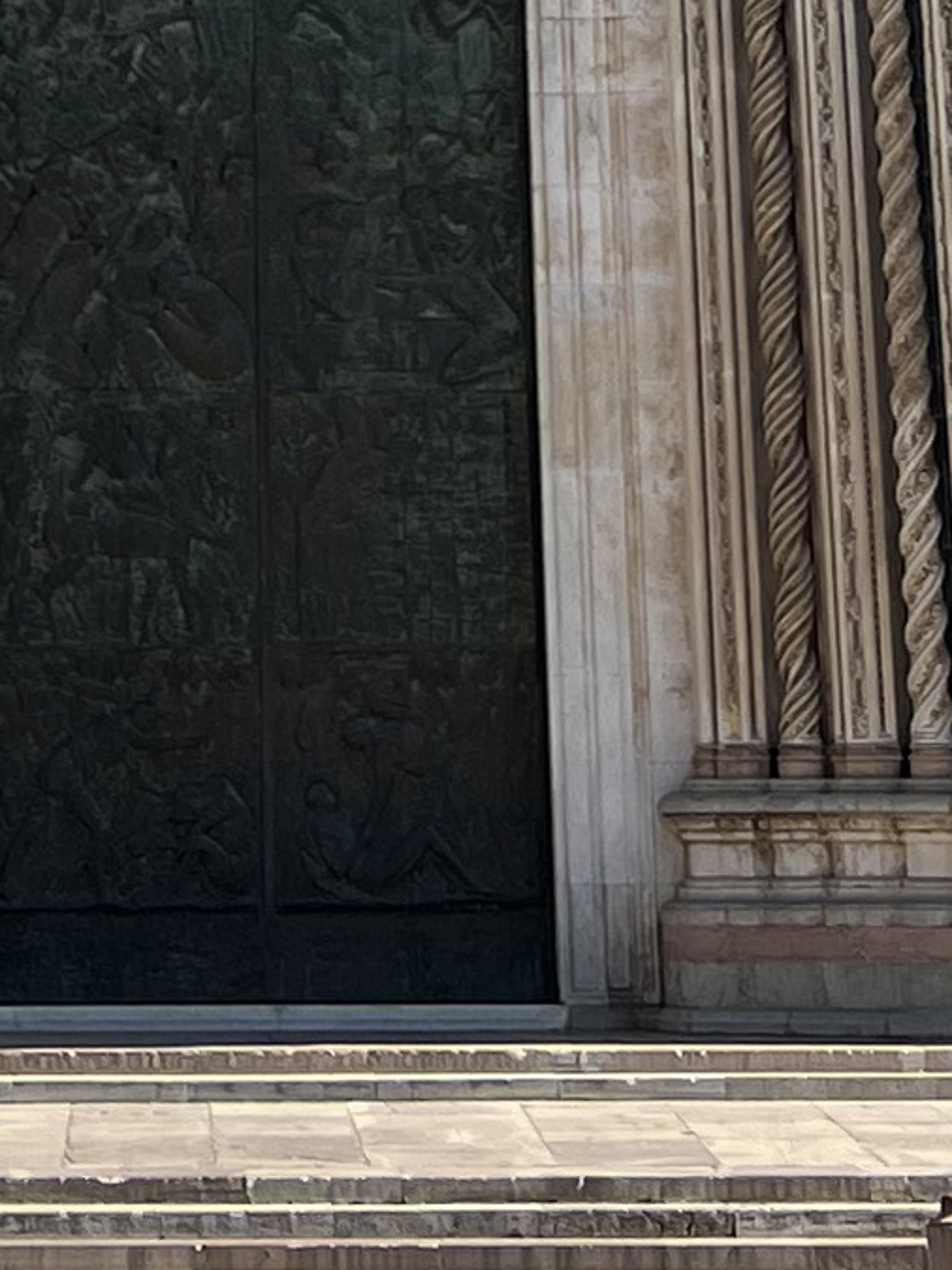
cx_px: 139
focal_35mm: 154
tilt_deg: +27.5
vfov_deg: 10.4
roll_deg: -0.3
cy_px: -2126
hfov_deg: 9.6
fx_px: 5649
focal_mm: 5.7
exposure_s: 1/2045
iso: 50
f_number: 1.5
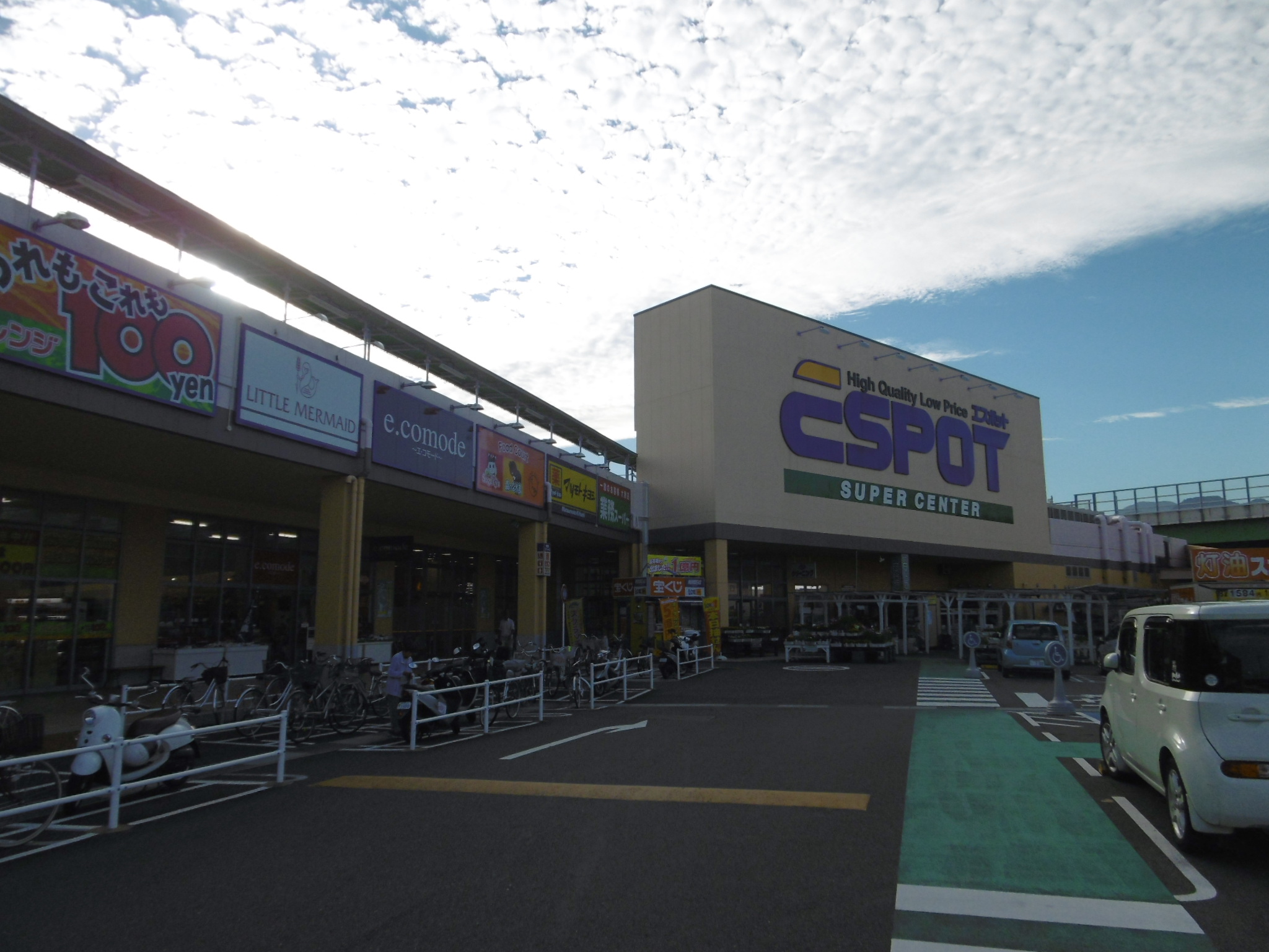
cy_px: 476
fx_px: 880
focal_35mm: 24
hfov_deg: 71.6
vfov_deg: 56.8
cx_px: 634
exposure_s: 1/500
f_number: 7.8
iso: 200
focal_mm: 4.3
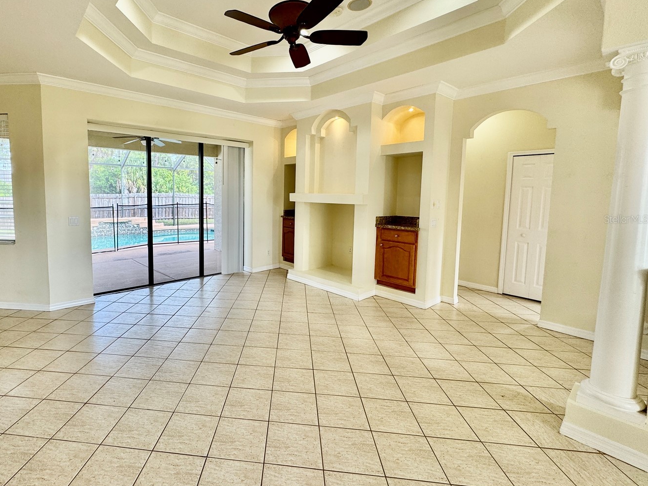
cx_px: 257
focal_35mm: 17
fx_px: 318
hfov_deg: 89.8
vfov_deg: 74.5
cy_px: 219
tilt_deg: -4.8
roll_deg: -0.2
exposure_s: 1/120
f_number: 2.2
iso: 50
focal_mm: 2.22
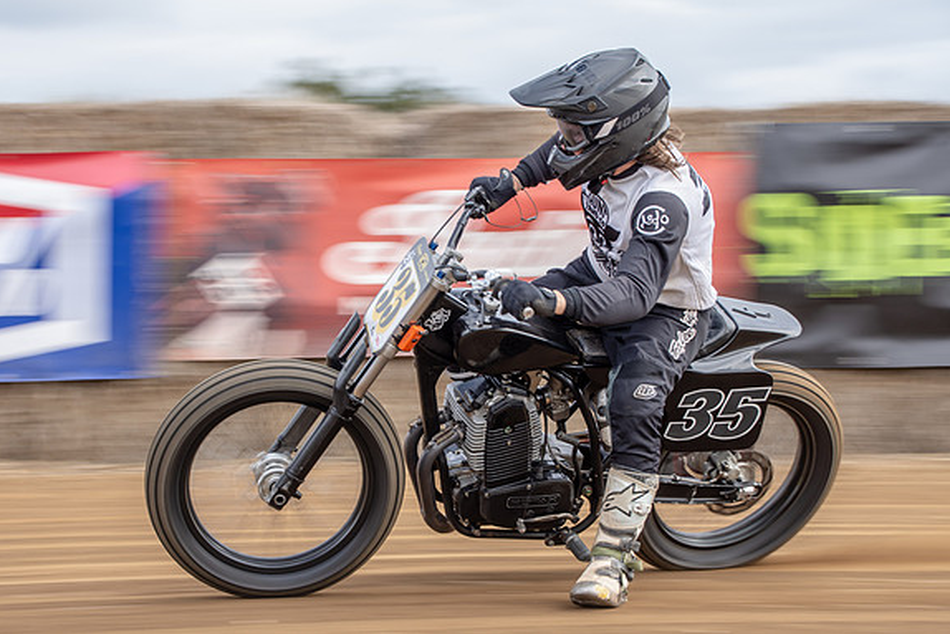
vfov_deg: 9.2
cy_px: 285
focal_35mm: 150
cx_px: 419
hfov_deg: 13.7
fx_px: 3959
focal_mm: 86
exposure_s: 1/100
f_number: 9
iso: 125
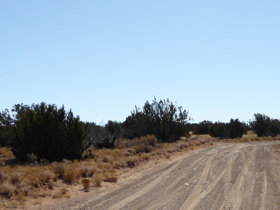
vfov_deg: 19.1
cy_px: 206
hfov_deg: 25.8
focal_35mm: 75
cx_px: 187
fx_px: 607
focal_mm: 6.3
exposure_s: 1/1300
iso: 100
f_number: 3.7
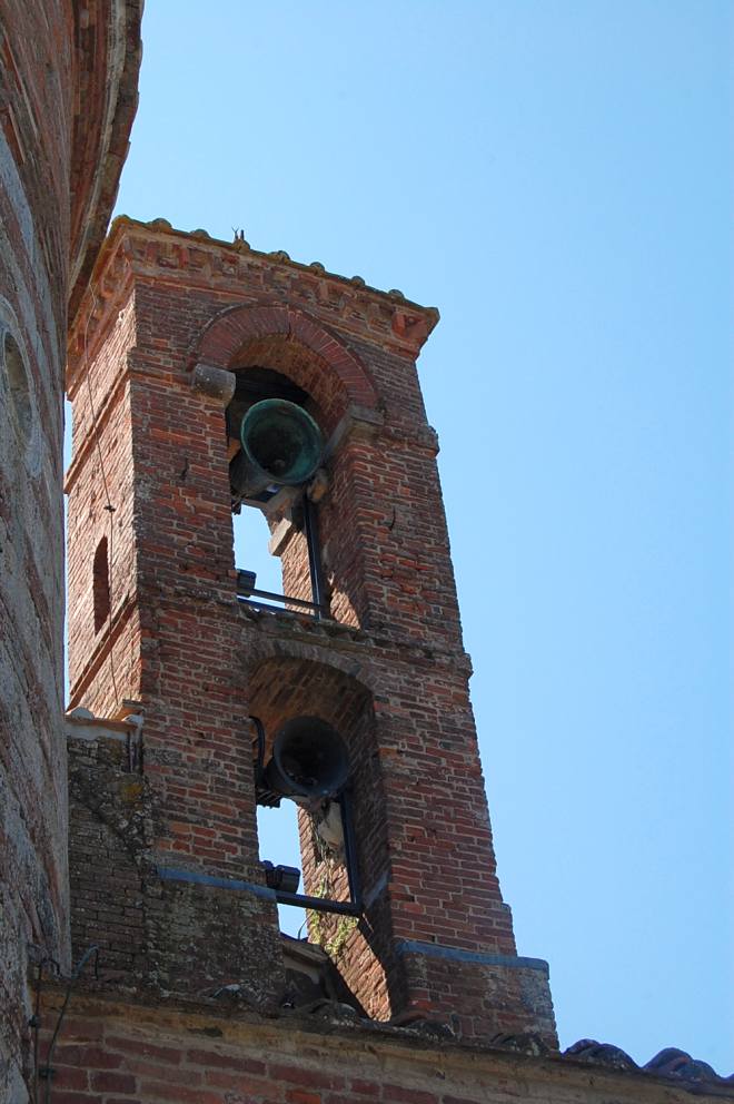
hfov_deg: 18.2
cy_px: 552
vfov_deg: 27.0
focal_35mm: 75
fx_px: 2297
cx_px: 367
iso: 320
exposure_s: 1/250
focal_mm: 50
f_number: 10
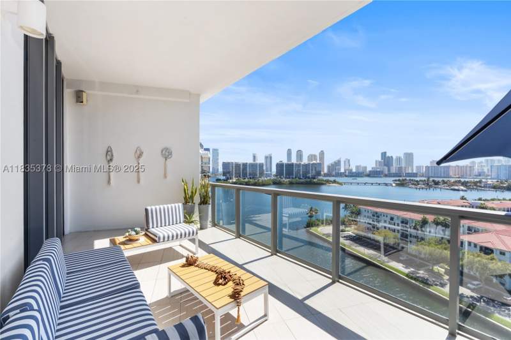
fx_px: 227
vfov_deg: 73.7
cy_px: 170
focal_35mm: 16
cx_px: 256
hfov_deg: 96.7
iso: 250
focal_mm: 16
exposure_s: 1/30
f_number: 14
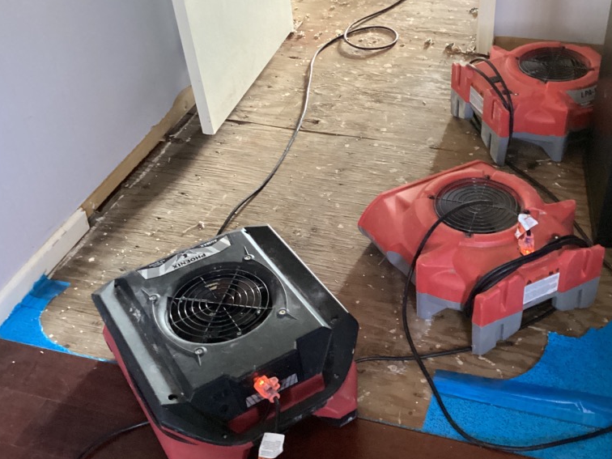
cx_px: 380
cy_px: 238
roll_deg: +2.6
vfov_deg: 34.3
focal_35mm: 42
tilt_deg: -41.7
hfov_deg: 44.5
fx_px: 743
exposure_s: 1/30
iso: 500
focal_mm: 3.3
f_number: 2.4
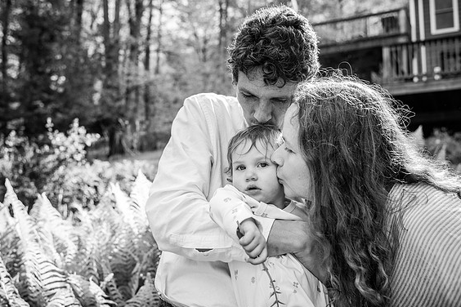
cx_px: 226
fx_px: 461
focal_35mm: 36
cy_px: 153
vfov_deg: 36.9
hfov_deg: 53.1
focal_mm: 35
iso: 800
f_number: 4.5
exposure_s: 1/1250
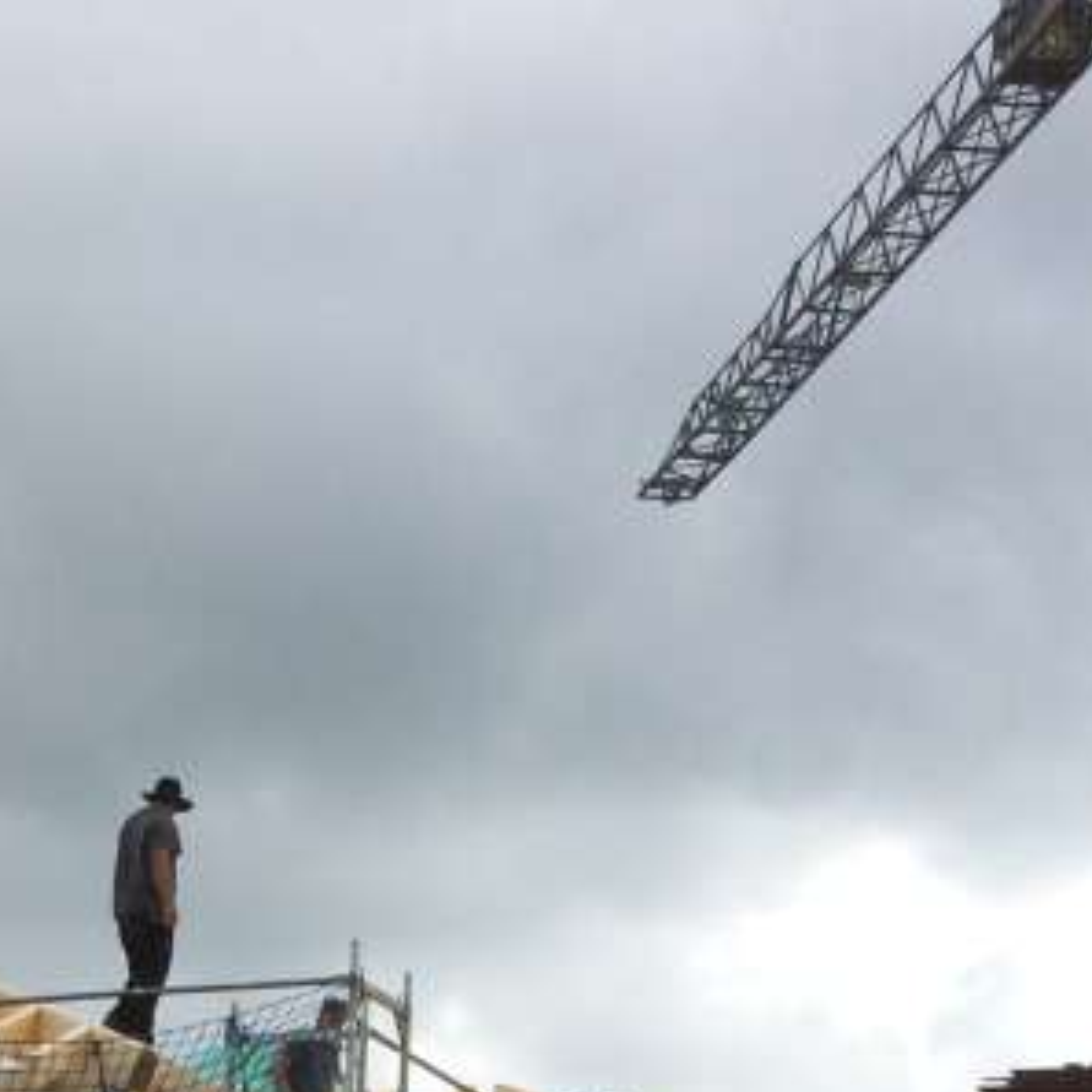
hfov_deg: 14.4
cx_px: -77
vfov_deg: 12.9
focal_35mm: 119
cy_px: 2123
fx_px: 4247
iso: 40
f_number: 2.2
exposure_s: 1/2160
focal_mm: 4.12
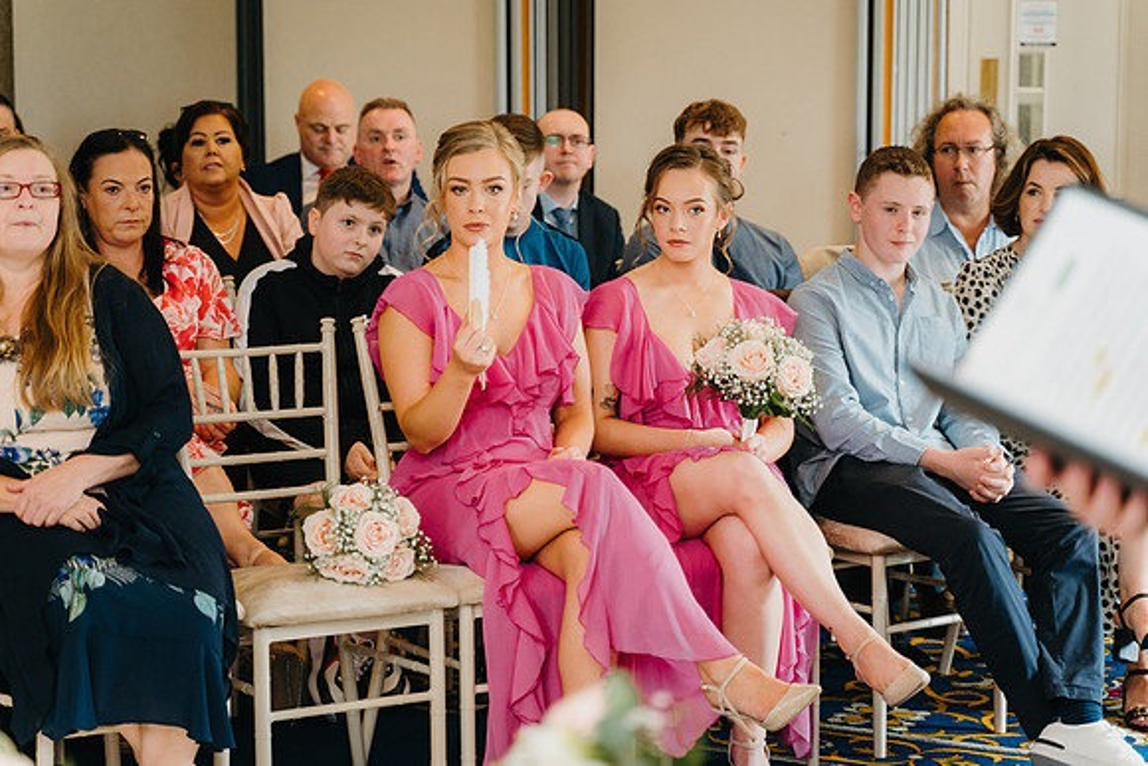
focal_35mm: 78
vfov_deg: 17.5
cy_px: 383
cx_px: 574
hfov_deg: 26.0
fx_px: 2482
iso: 1000
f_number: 2.8
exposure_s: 1/200
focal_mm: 75
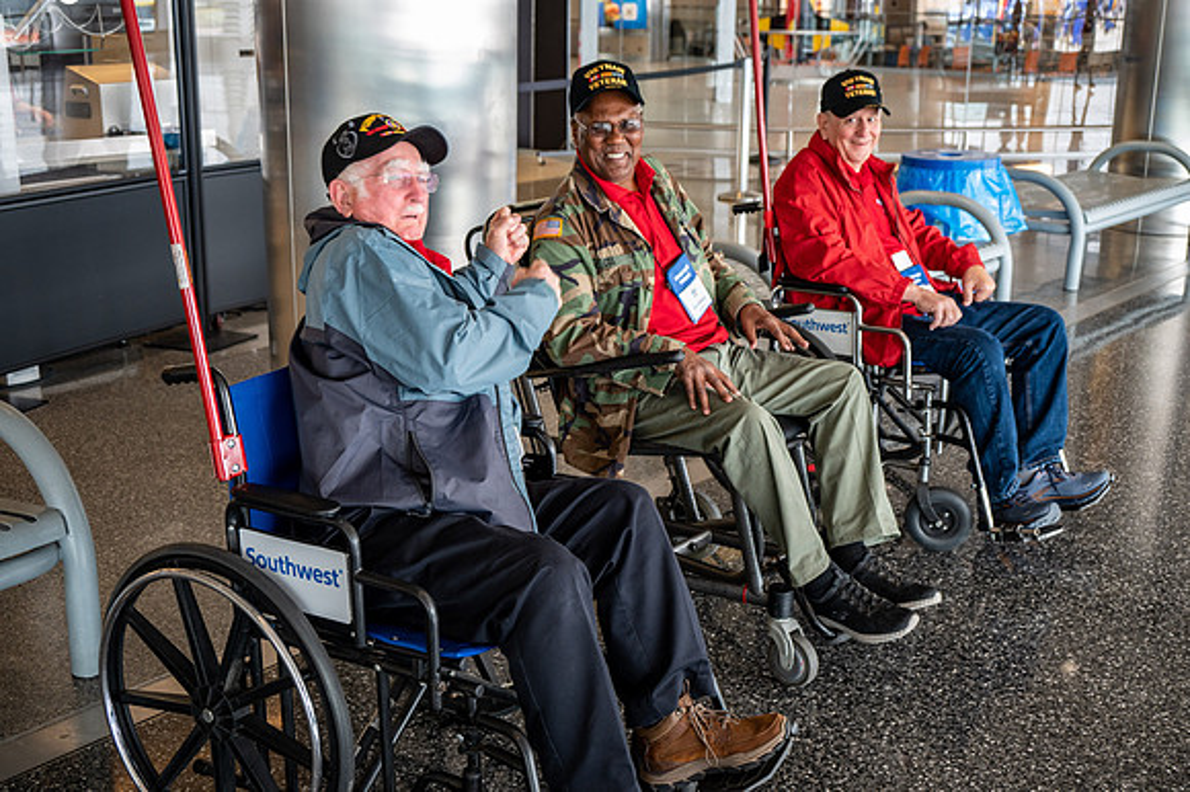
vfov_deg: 31.2
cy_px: 396
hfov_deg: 45.5
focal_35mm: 43
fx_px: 1421
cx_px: 595
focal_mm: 43
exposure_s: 1/80
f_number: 5.3
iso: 1100
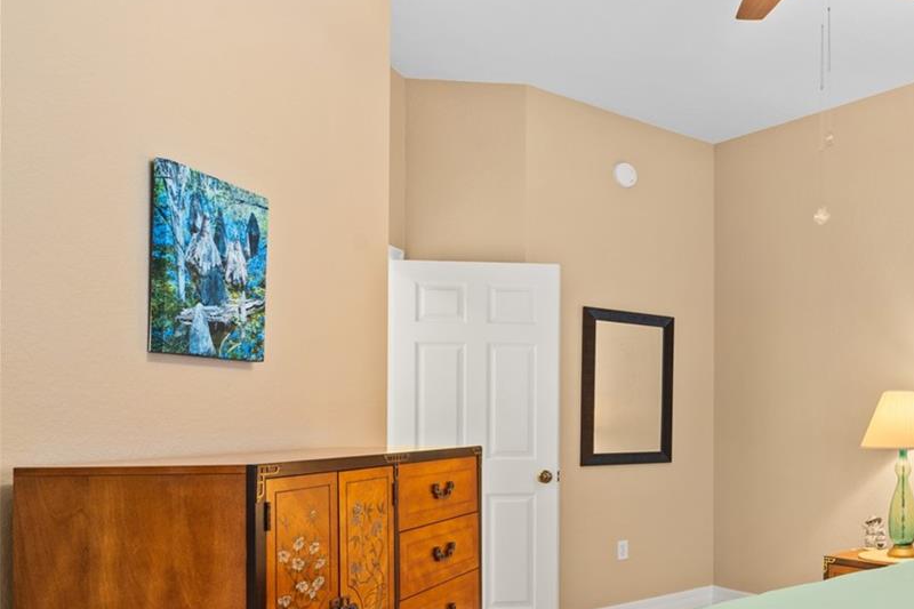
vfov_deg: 40.5
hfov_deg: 48.4
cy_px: 414
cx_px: 913
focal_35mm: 32
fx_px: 812
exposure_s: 2.5
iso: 200
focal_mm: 16
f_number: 9
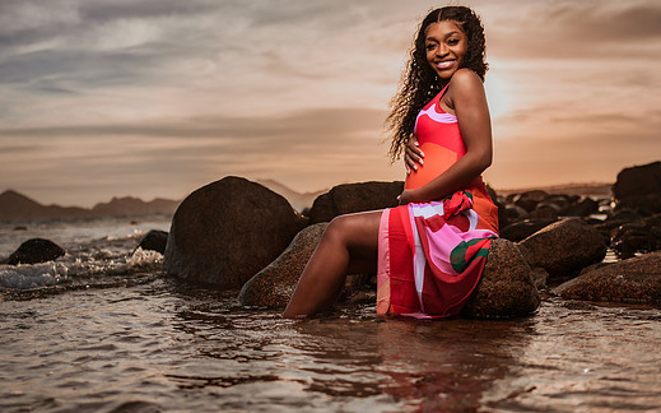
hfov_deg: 47.2
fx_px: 756
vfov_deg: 30.5
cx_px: 318
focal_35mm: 42
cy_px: 233
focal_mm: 35
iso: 100
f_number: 1.8
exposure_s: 1/8000
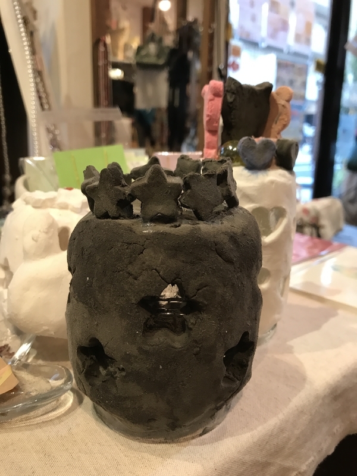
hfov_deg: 49.7
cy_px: 238
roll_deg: +0.6
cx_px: 178
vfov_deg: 63.4
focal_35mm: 28
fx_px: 385
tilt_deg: -13.2
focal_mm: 3.99
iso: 50
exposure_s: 1/17
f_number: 1.8
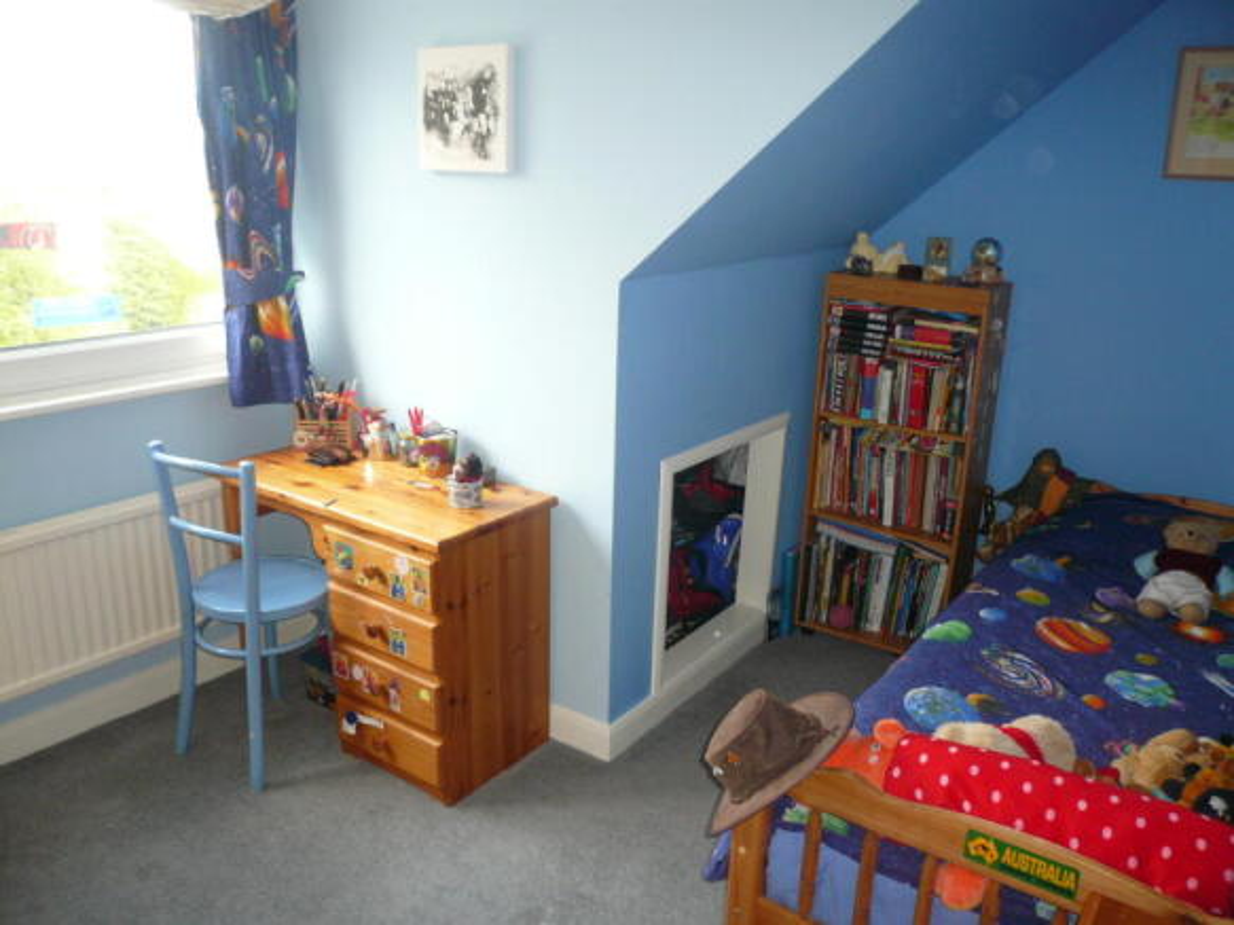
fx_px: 998
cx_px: 617
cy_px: 462
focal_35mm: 28
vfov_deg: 49.7
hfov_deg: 63.5
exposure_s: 1/30
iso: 100
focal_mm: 4.6
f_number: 2.8
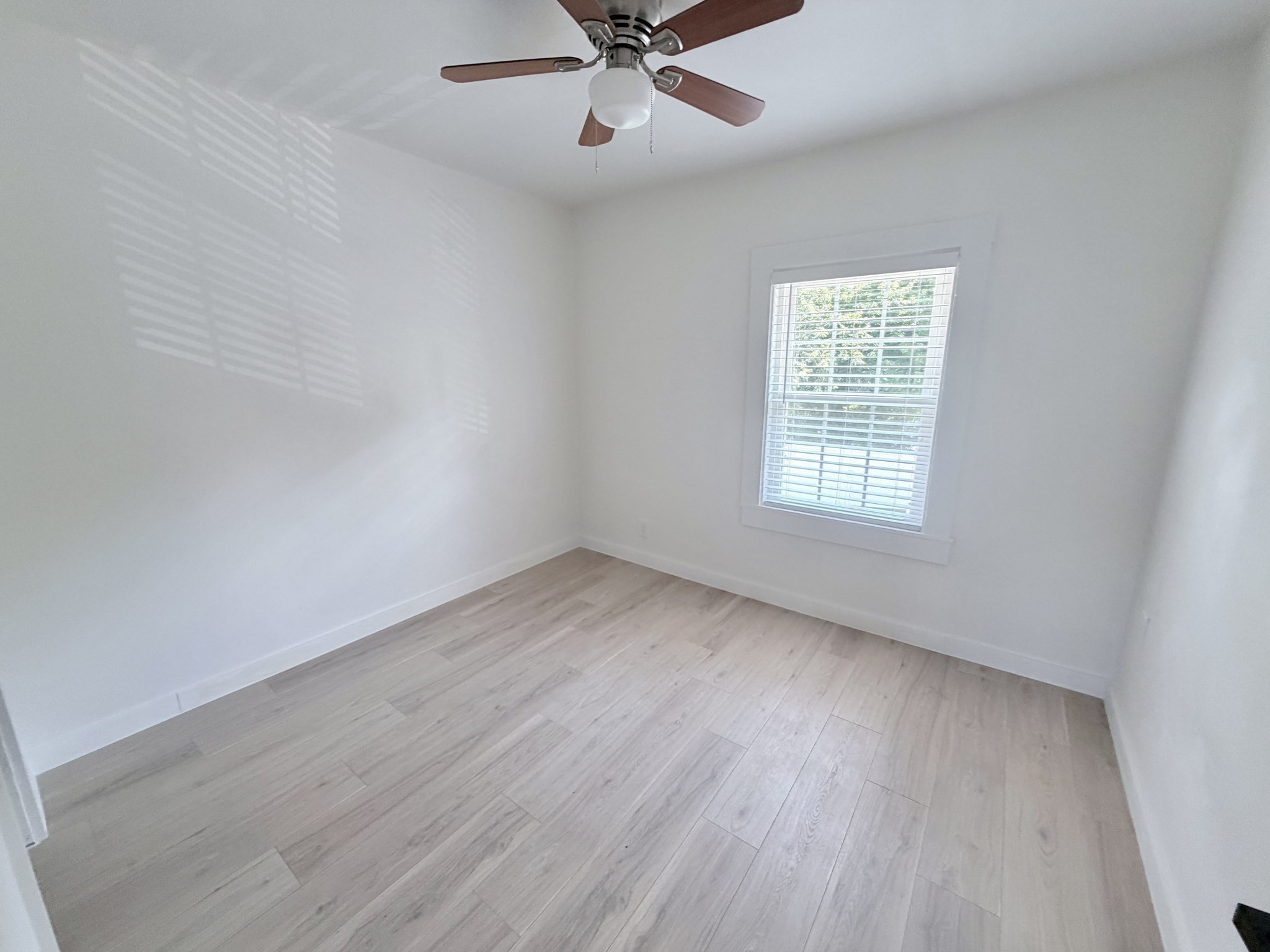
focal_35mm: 14
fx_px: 514
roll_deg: -0.4
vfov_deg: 85.7
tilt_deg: -12.2
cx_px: 635
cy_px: 476
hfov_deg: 102.1
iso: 200
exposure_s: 1/60
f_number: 2.2
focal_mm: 2.22
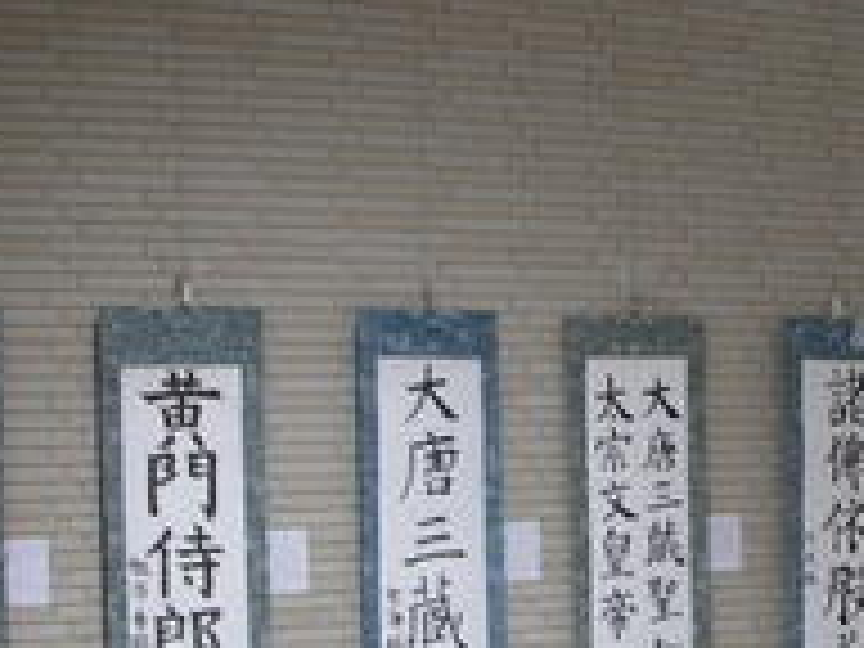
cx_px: 580
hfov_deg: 26.5
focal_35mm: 73
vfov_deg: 20.0
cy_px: 508
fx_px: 1822
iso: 72
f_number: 2.8
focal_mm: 5.8
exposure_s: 1/6
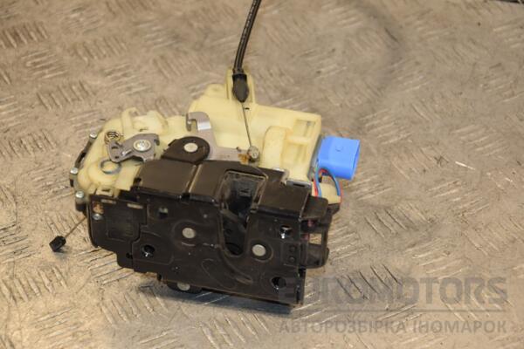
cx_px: 262
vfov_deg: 13.0
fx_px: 1528
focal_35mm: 105
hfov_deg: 19.5
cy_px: 174
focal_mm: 70
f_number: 5.3
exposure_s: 1/160
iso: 800
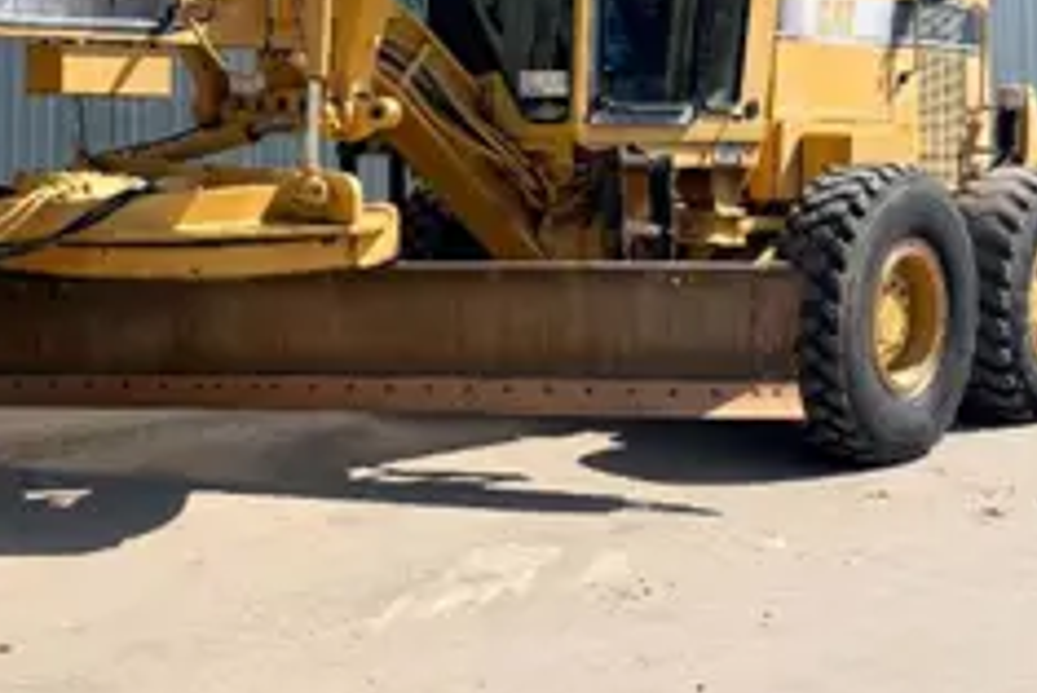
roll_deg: -0.5
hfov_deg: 36.9
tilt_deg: +0.0
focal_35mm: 51
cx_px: 150
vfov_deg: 26.0
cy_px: 124
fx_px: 1470
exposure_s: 1/3279
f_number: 1.78
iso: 80
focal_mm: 6.76
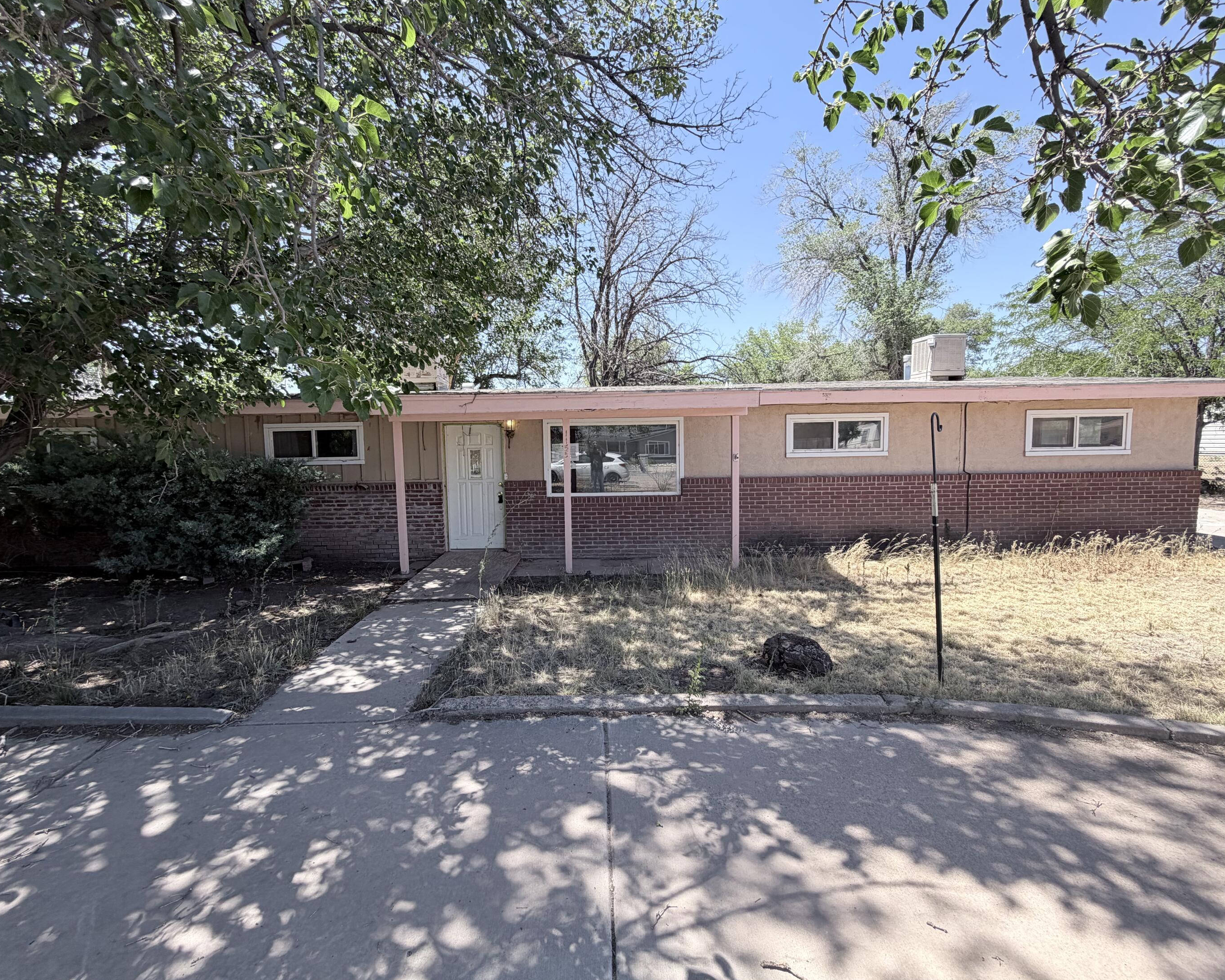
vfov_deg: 84.0
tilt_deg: -3.3
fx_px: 544
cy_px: 486
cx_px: 591
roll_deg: +0.6
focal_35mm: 15
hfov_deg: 96.8
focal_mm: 2.22
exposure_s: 1/502
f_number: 2.2
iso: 40
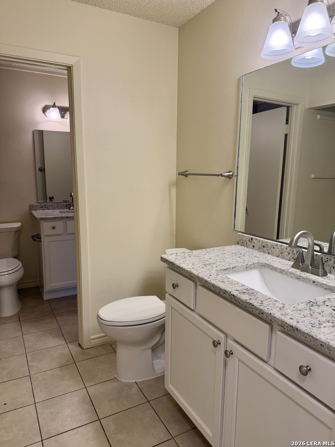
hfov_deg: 56.8
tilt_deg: -10.4
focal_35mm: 24
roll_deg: +0.0
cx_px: 168
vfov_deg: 71.6
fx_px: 310
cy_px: 224
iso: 100
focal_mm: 6.76
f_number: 1.78
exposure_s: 1/120
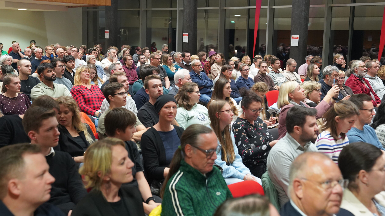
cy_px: 94
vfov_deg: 23.5
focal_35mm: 51
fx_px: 521
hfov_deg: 40.6
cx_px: 193
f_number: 4
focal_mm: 48
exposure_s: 1/160
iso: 5000
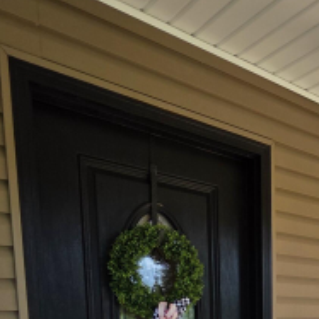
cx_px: 320
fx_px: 427
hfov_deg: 36.7
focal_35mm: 41
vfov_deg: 33.5
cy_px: 380
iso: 40
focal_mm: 2.2
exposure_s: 1/461
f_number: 1.9
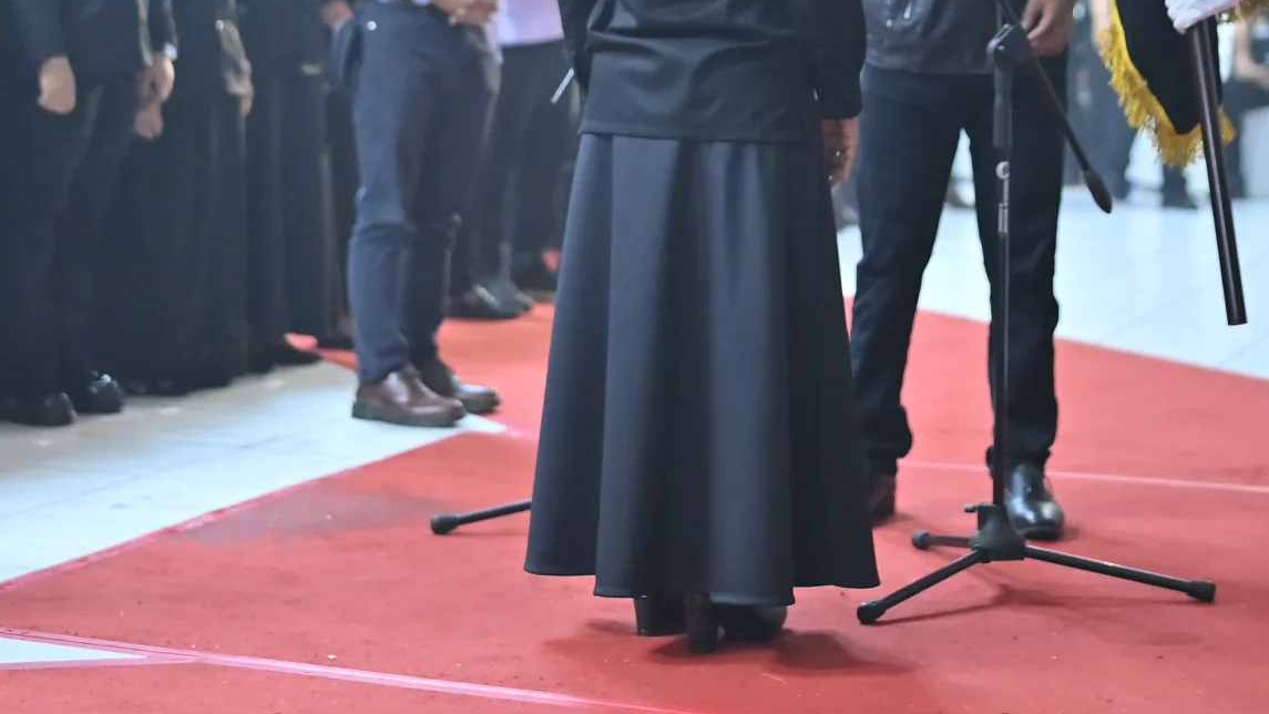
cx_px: 630
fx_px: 2759
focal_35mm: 82
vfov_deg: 14.3
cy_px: -146
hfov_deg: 25.9
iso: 1250
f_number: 1.4
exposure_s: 1/400
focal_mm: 35
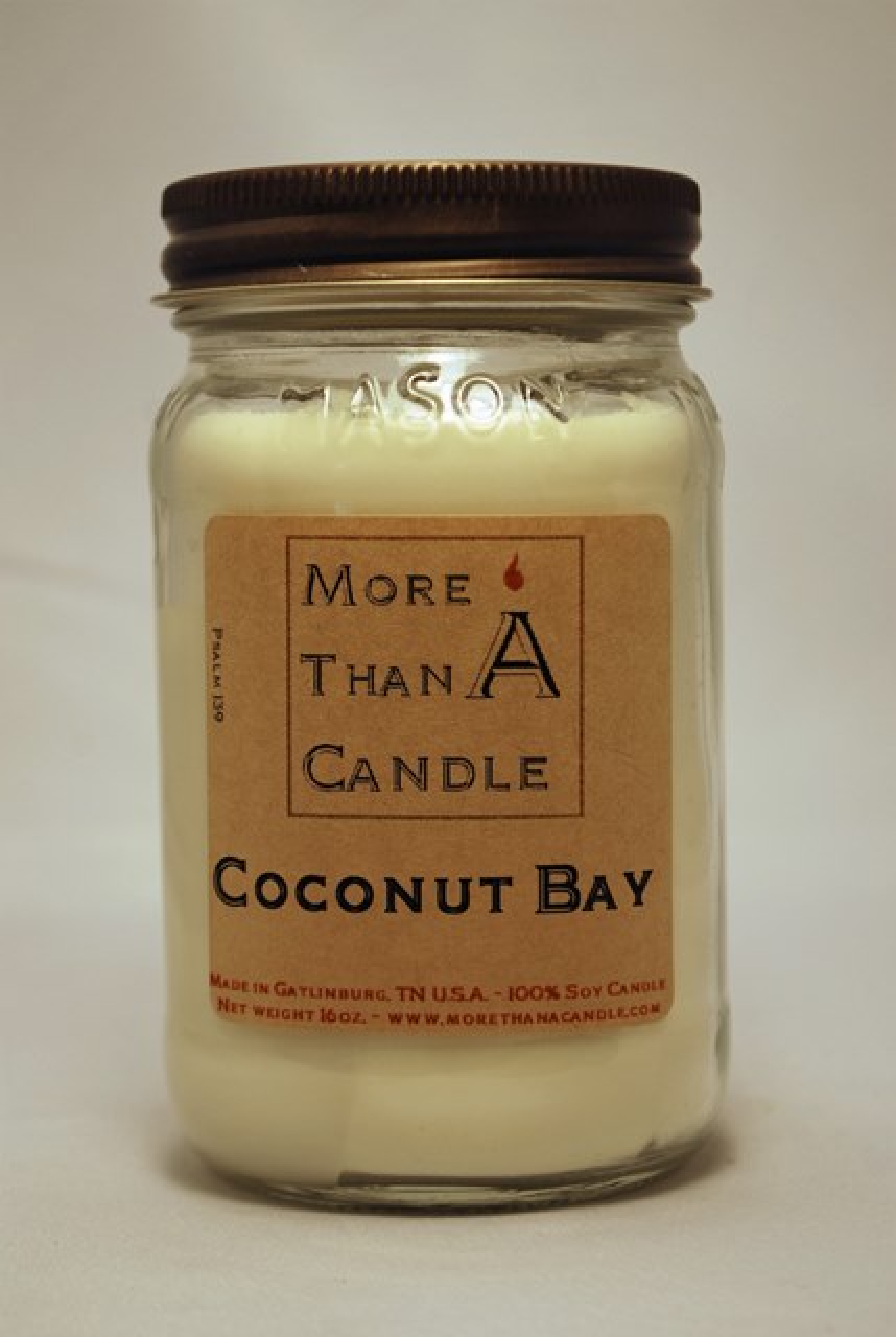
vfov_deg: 24.6
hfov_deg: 16.6
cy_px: 668
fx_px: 3068
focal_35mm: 82
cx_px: 448
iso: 180
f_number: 5.6
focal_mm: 55
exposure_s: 1/125
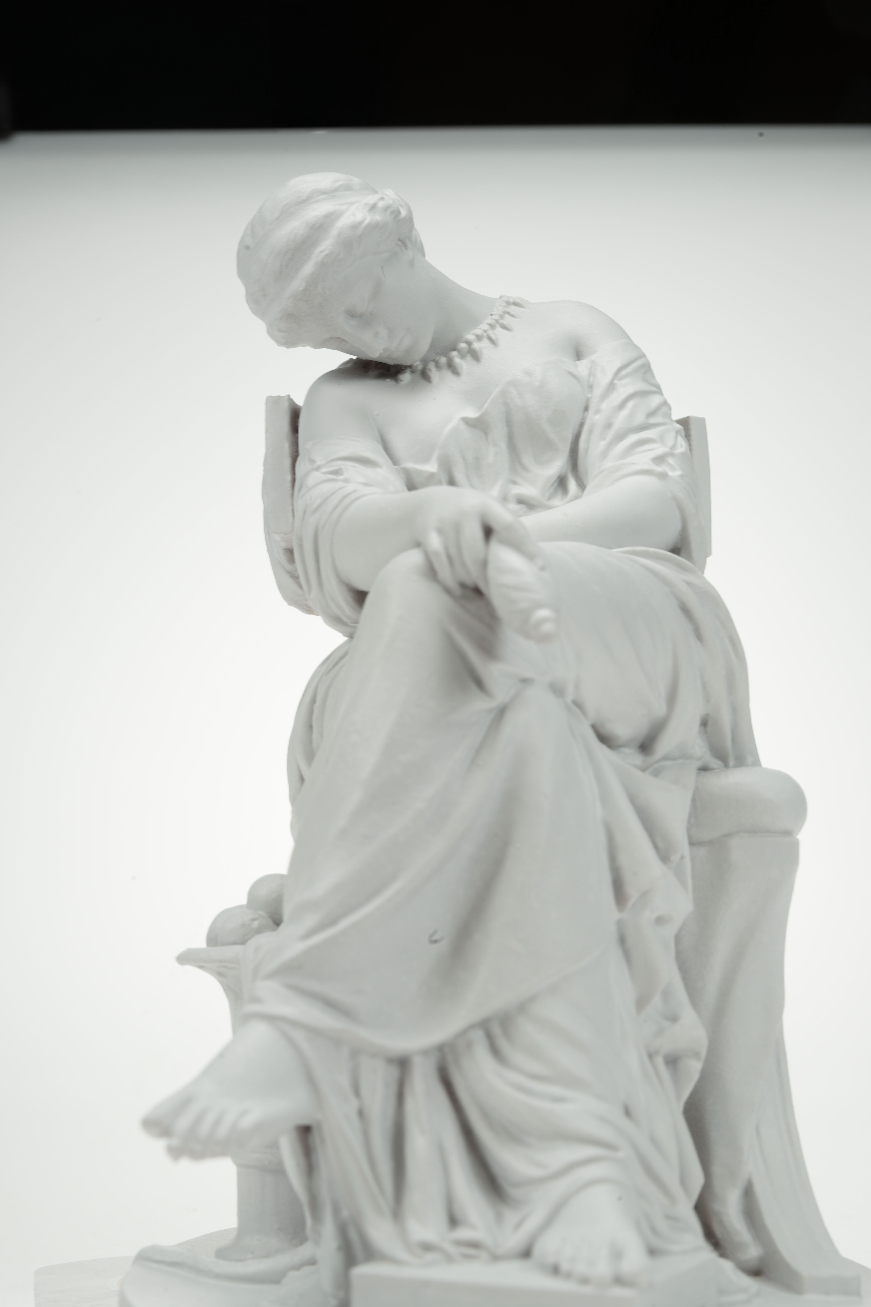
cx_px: 436
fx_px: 1814
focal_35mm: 50
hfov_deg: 27.0
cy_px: 654
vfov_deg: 39.6
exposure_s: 1/4
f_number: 16
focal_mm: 50
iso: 100
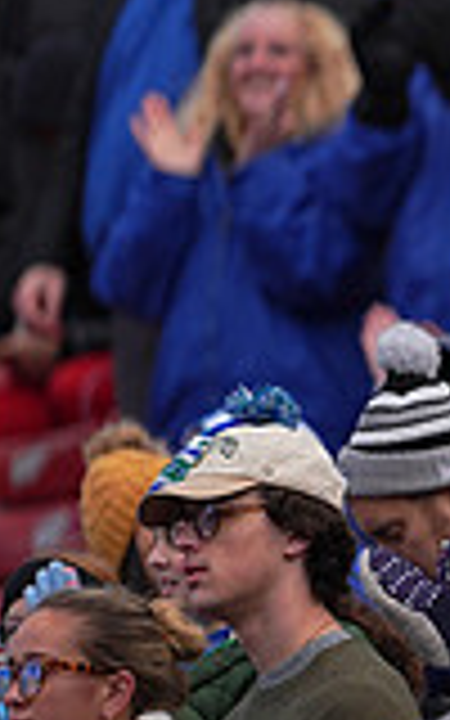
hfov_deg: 1.2
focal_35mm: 1108
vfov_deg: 1.9
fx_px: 21742
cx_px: 1251
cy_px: 322
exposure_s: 1/2500
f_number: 2.8
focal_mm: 300
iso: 250
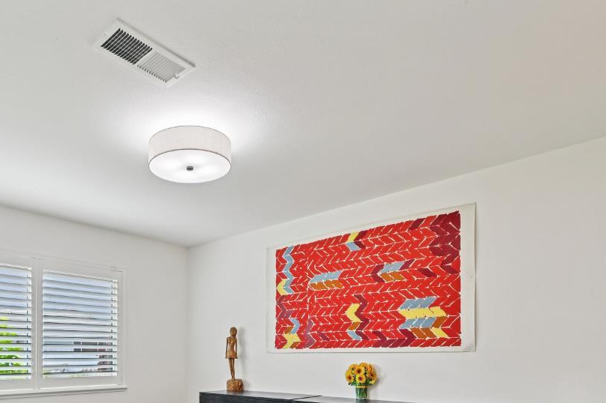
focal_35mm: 26
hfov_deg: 67.4
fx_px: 437
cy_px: 351
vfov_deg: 45.5
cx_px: 200
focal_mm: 14
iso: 800
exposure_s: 1/30
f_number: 11
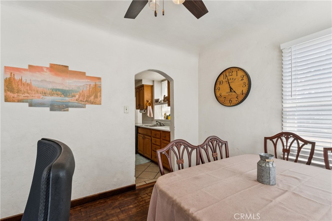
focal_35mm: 16
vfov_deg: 73.4
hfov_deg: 96.4
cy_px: 110
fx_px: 148
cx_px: 166
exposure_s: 1/4
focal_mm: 16.1
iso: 100
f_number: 14
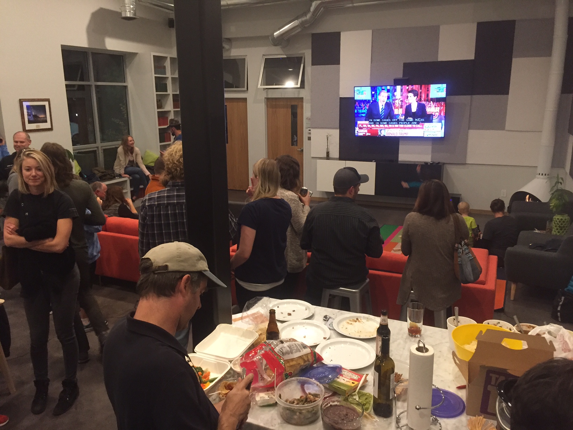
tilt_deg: -14.4
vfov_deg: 48.2
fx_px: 480
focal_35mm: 29
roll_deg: -0.3
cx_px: 286
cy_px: 215
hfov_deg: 61.7
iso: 250
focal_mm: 4.15
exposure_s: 1/24
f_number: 2.2
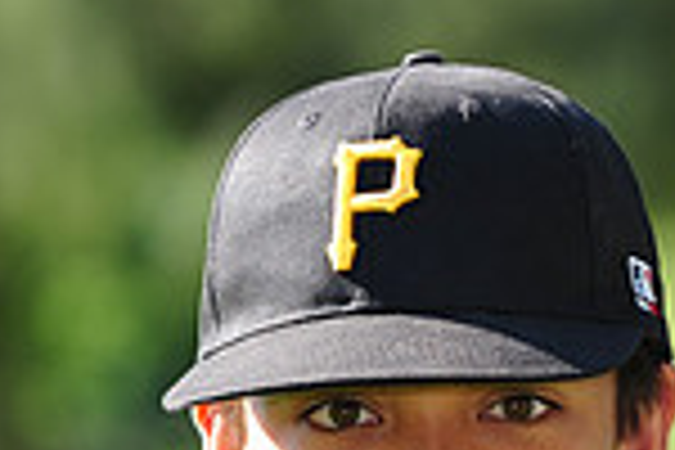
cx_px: 428
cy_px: 562
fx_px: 11980
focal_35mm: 639
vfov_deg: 2.2
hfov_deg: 3.2
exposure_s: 1/400
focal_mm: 165
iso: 200
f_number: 5
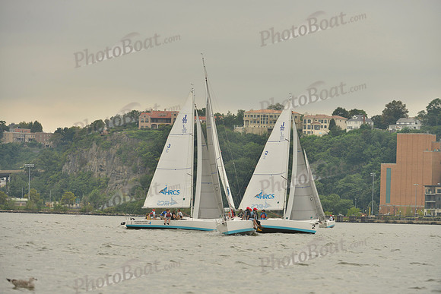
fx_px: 2450
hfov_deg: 10.3
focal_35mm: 200
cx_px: 220
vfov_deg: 6.9
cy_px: 147
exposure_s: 1/1250
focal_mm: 200
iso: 400
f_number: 6.3
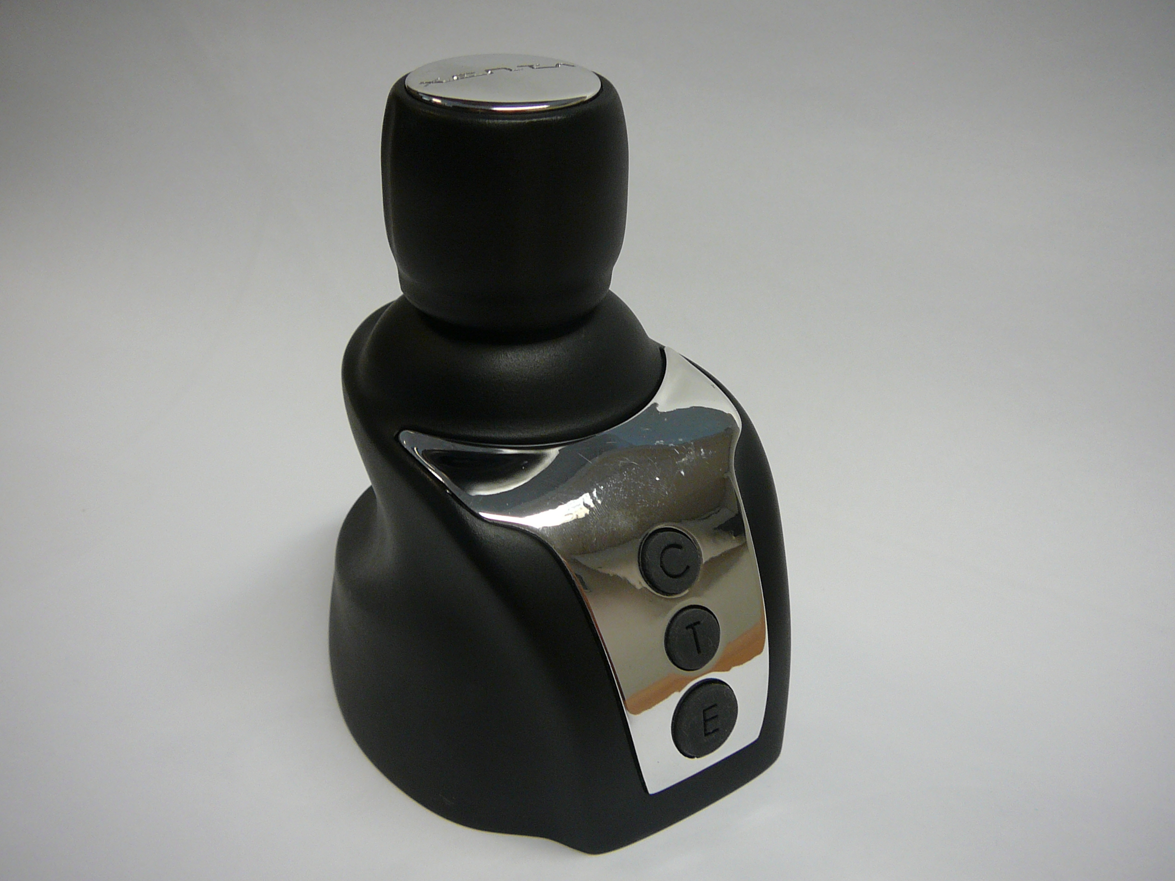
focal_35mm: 35
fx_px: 1188
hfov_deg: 52.6
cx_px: 588
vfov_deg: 40.7
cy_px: 440
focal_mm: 5.2
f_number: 2.8
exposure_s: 1/30
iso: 100
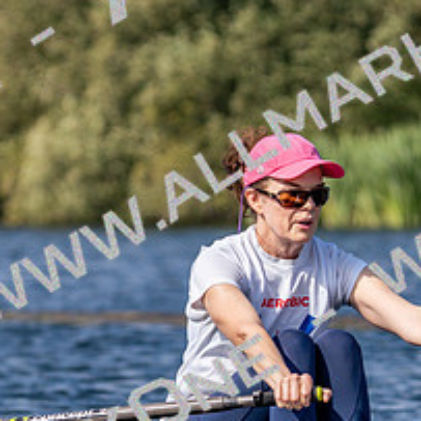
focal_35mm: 558
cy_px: 329
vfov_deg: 3.1
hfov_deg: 3.1
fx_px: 7678
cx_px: 218
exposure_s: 1/1600
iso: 200
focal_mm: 230
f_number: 5.6
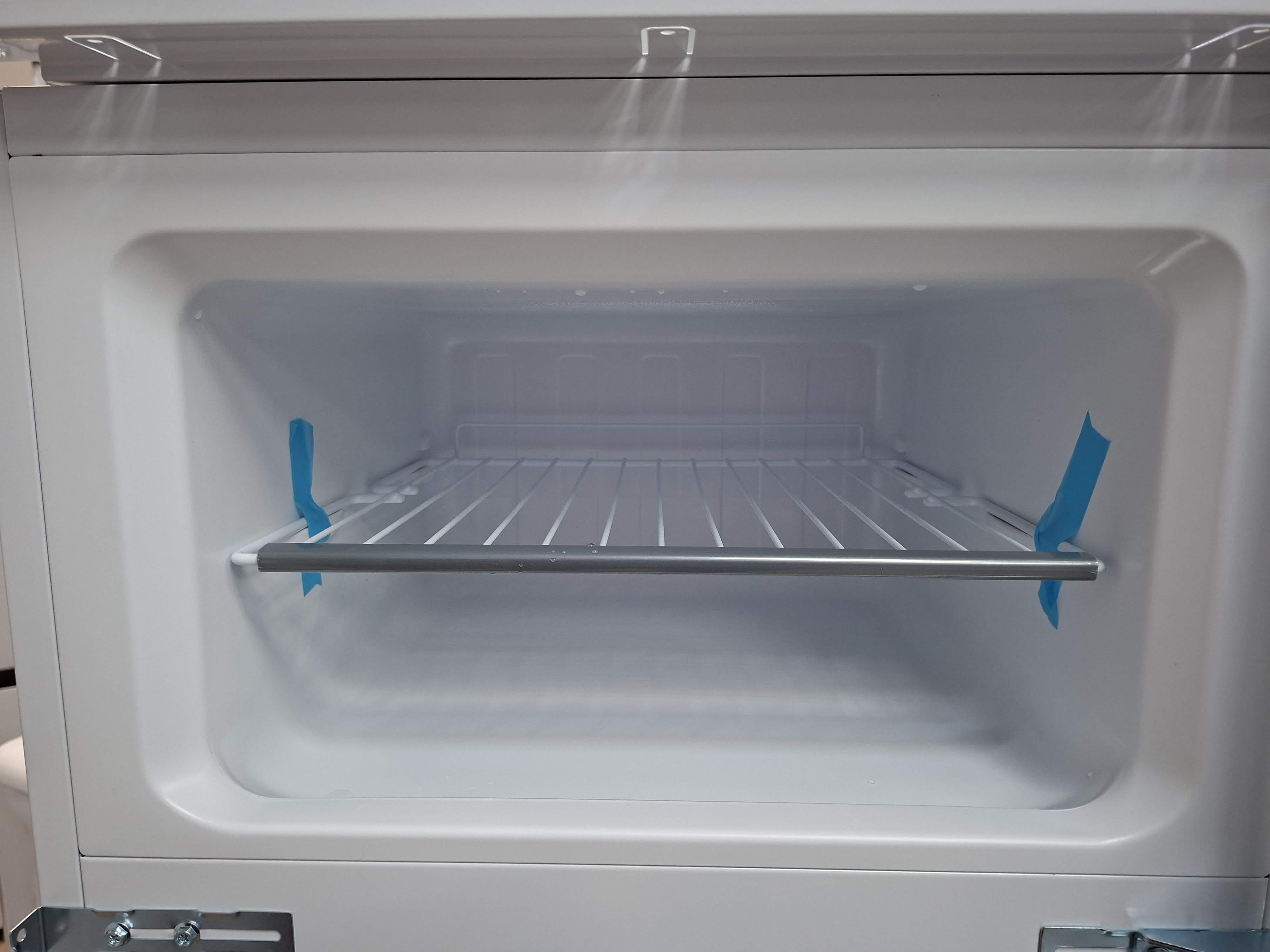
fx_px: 844
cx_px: 635
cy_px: 476
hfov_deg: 73.9
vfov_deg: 58.9
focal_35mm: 23
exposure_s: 1/50
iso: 250
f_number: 1.8
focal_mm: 5.54
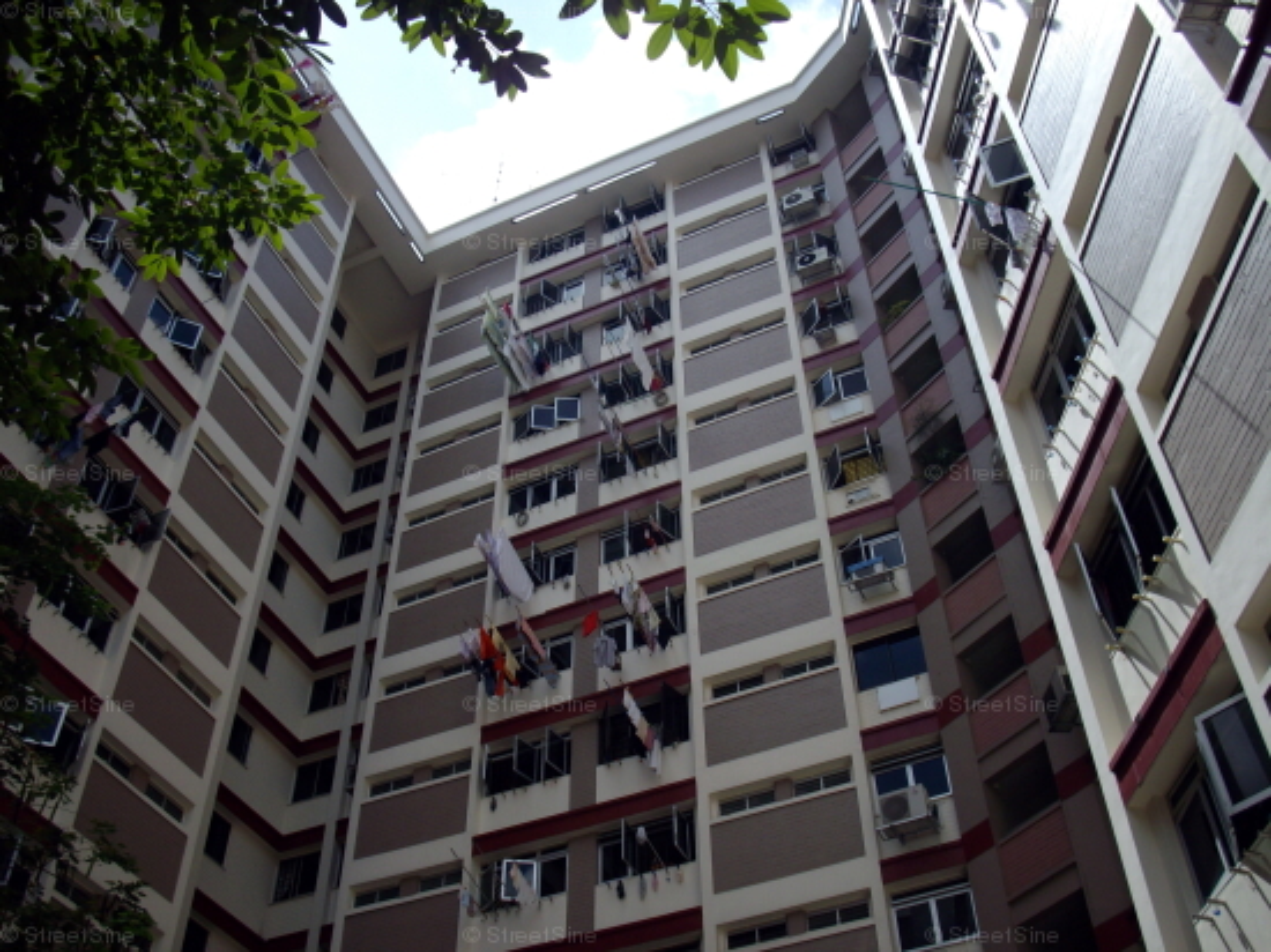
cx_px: 636
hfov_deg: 50.2
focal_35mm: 37
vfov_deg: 38.6
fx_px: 1358
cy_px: 476
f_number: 5.6
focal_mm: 6.2
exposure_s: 1/400
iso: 80
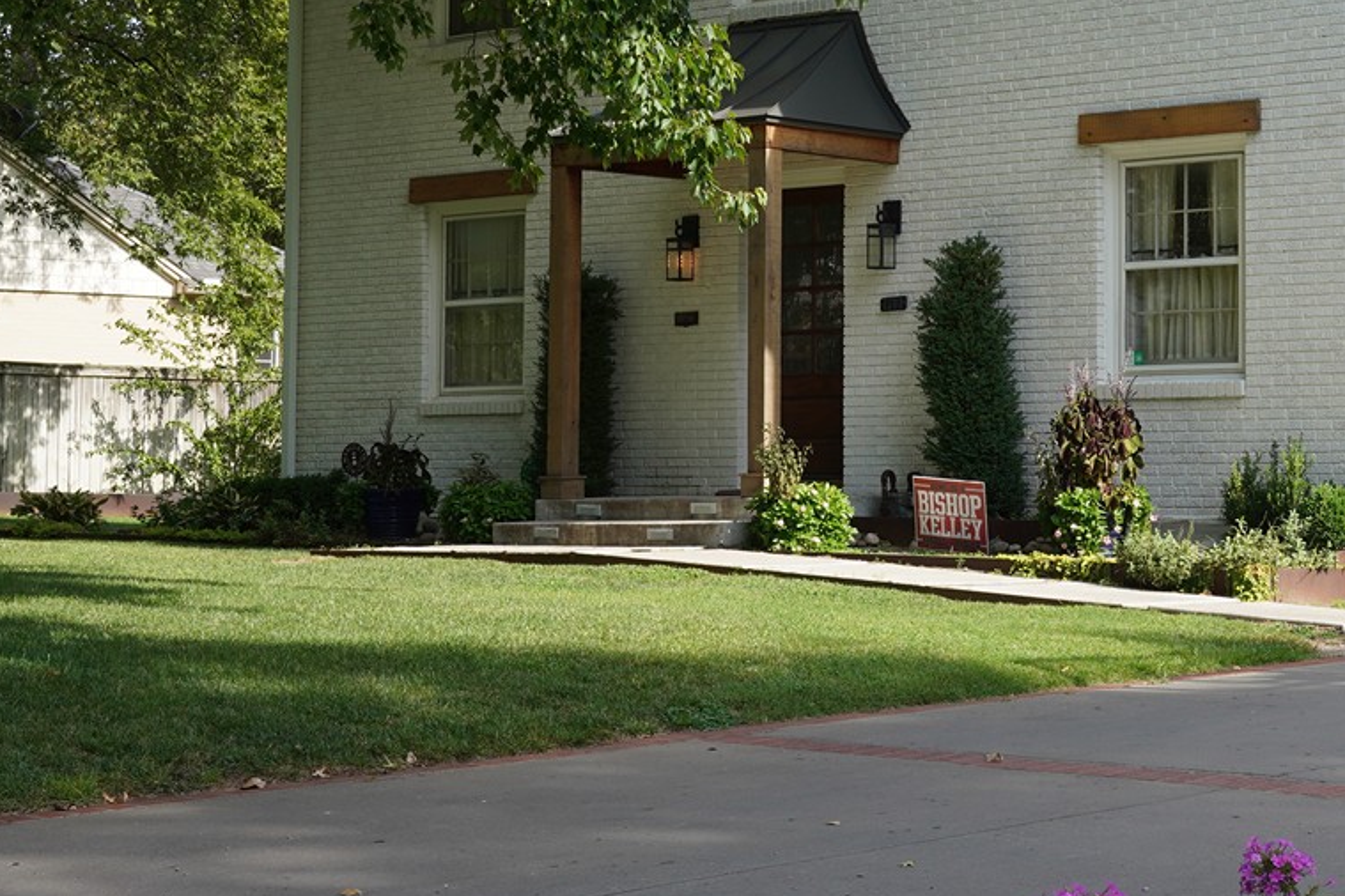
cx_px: 1166
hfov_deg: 22.9
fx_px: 3250
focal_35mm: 87
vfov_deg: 15.6
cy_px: 243
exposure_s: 1/100
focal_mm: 33
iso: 200
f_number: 11
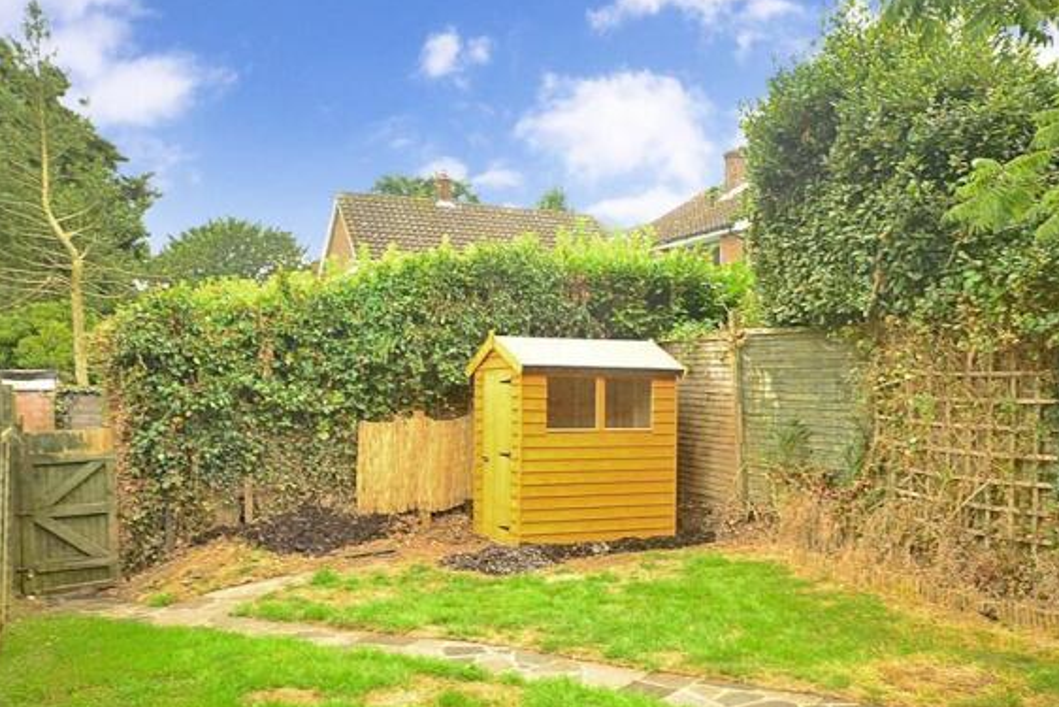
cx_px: 569
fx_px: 1030
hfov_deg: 54.4
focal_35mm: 35
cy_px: 372
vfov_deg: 37.9
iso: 200
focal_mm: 20
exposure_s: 1/6
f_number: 8
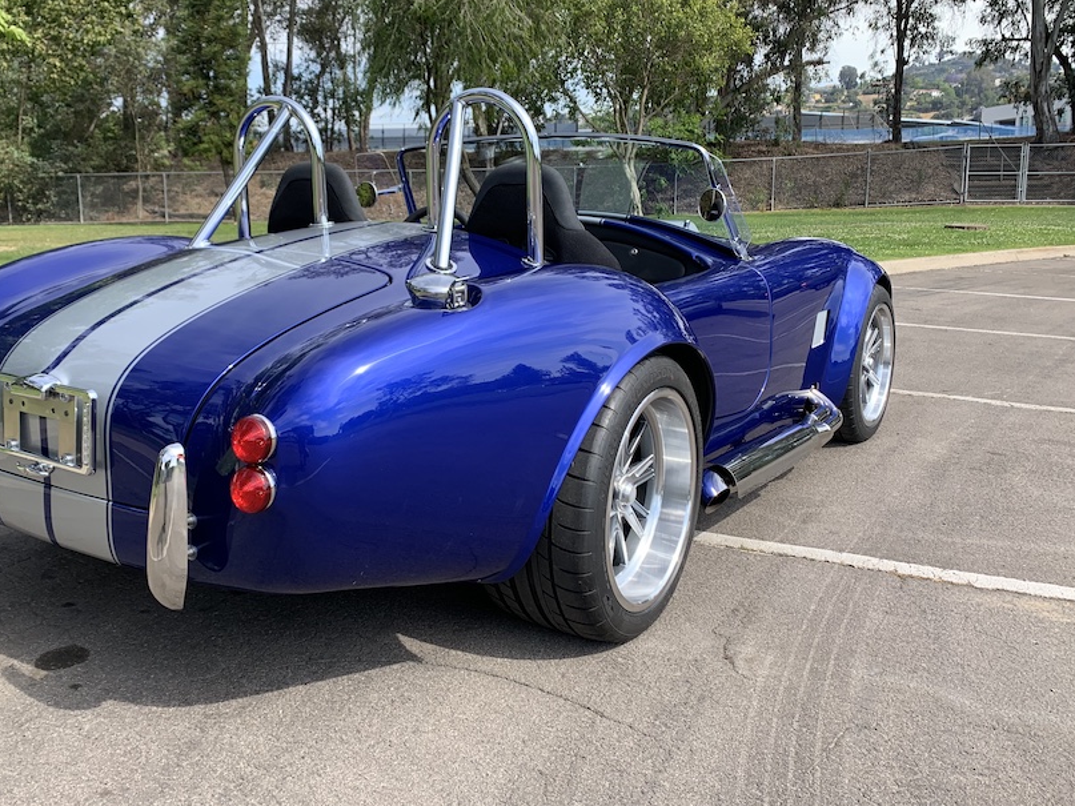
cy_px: 334
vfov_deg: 42.8
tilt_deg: -9.7
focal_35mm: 33
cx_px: 456
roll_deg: +1.7
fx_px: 1025
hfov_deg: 55.1
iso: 25
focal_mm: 4.25
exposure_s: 1/783
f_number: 1.8
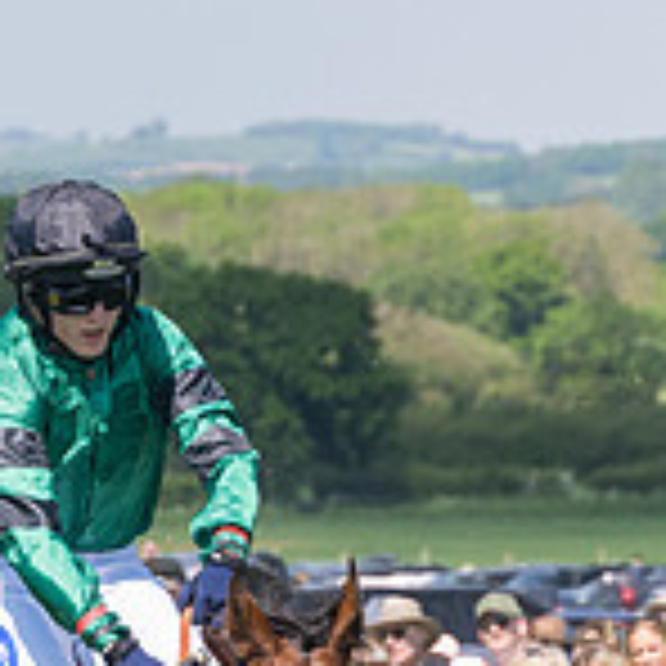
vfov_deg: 3.8
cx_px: -139
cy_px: 766
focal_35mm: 456
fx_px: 9926
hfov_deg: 3.8
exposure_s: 1/1600
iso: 400
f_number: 5
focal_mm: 98
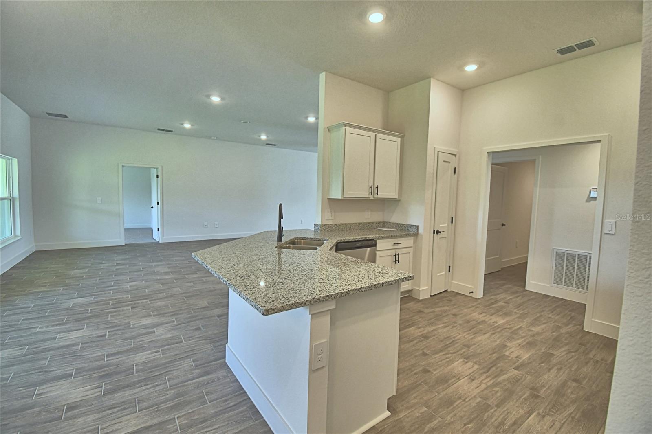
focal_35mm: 15
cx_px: 326
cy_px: 217
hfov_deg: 100.4
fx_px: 272
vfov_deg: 77.3
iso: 400
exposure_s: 1/60
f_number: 4.5
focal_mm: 10
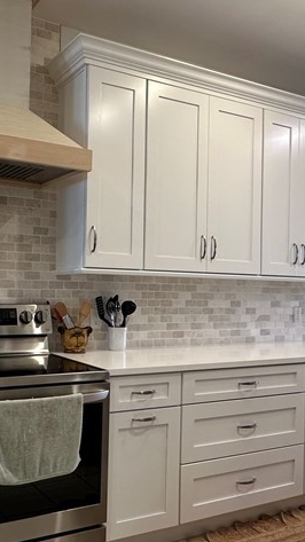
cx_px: 22
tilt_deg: -0.3
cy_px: 291
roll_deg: -0.8
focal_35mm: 33
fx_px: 475
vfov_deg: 59.4
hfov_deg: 33.5
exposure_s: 1/60
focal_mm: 2.22
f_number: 2.2
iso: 200
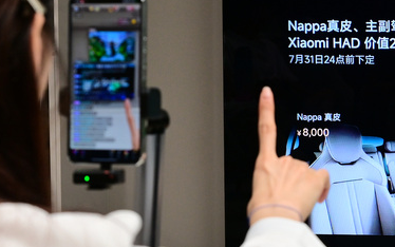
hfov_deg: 14.5
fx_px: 1551
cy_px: 178
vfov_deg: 9.1
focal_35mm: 144
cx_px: 246
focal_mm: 44
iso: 360
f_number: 6.3
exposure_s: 1/100
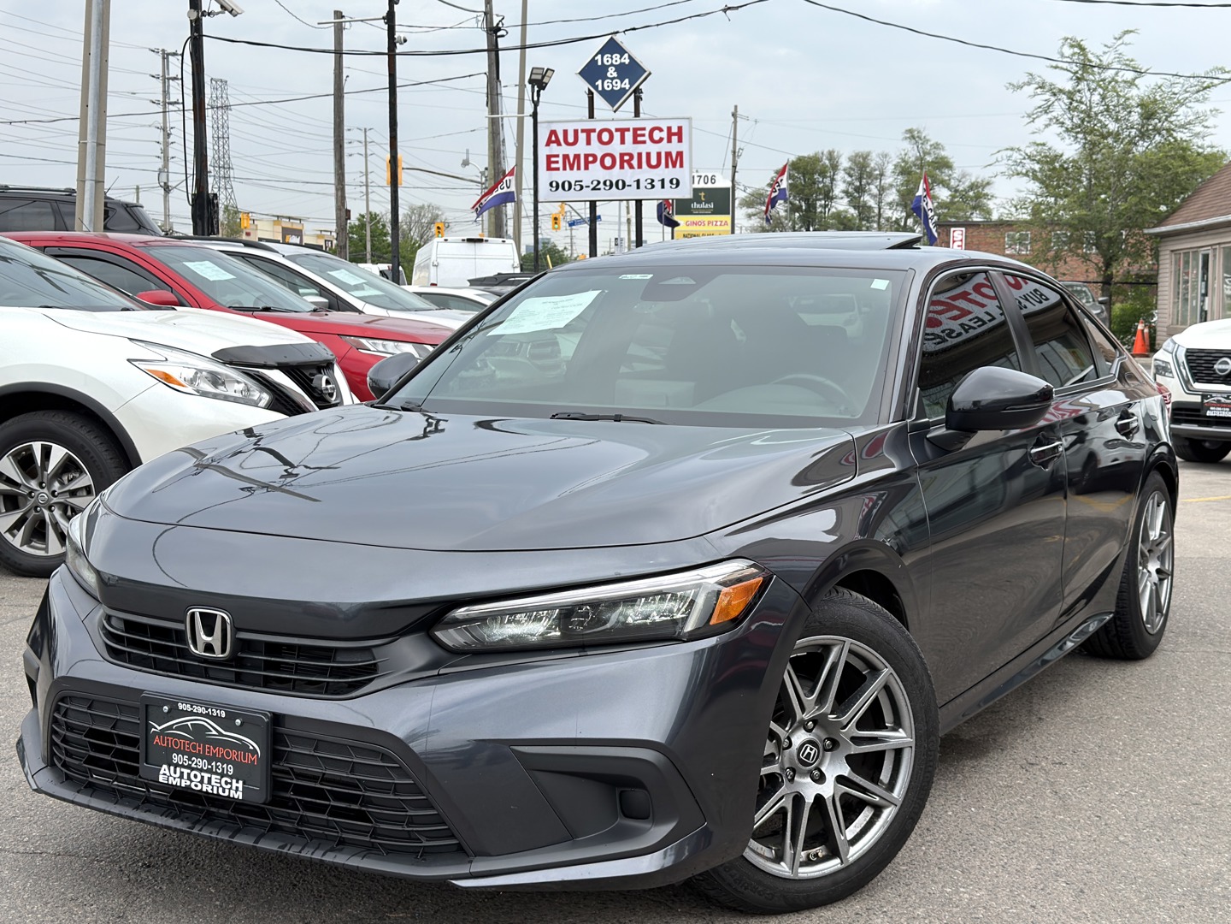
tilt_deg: -5.8
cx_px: 616
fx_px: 1600
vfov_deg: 32.2
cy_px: 462
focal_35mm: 45
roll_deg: -0.3
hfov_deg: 42.1
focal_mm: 6.76
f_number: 1.78
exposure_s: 1/1309
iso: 100
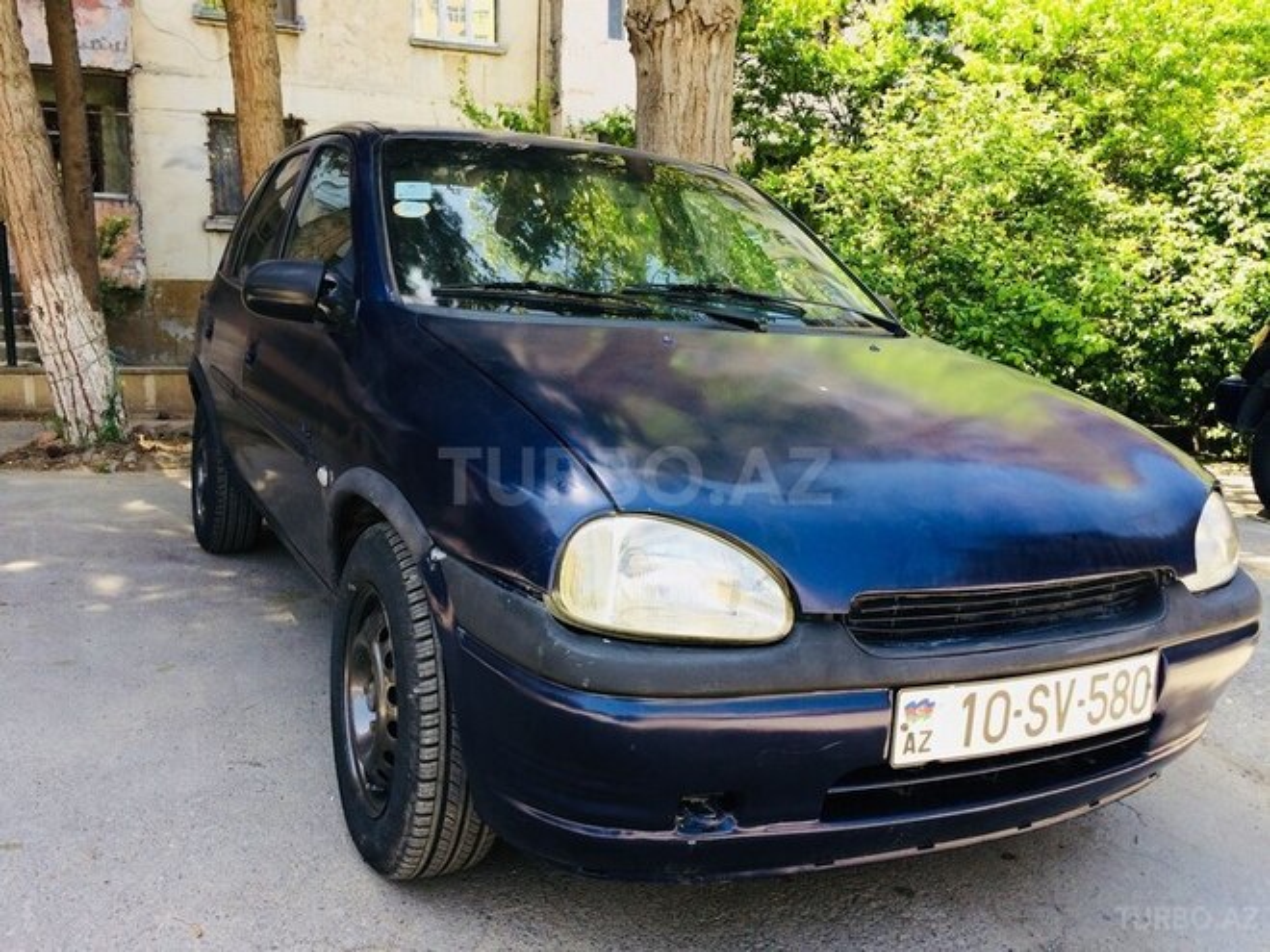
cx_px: 635
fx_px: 1064
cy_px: 476
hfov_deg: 61.7
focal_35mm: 29
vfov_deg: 48.2
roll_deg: -2.0
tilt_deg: -10.9
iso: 32
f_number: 2.2
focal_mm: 4.15
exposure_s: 1/206
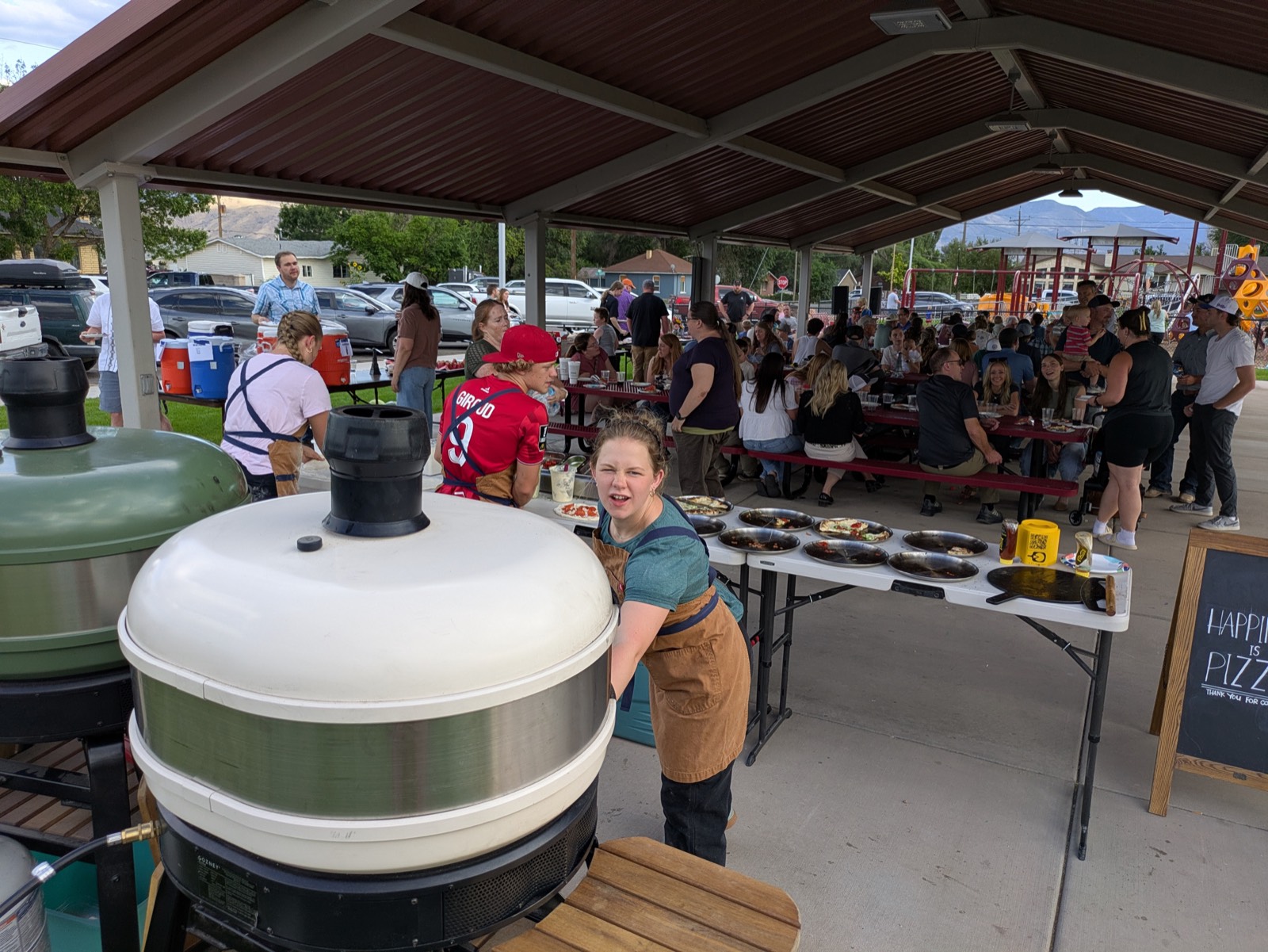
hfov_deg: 69.4
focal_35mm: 25
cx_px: 634
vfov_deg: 54.9
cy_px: 476
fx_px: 916
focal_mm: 5.43
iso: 52
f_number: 1.89
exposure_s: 1/363
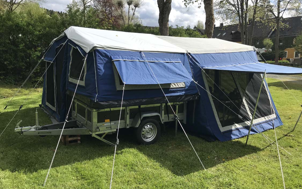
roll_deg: +0.6
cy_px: 98
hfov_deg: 62.9
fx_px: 247
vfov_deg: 41.8
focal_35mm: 30
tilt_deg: -7.7
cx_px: 152
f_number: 1.8
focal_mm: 3.99
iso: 20
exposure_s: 1/2083
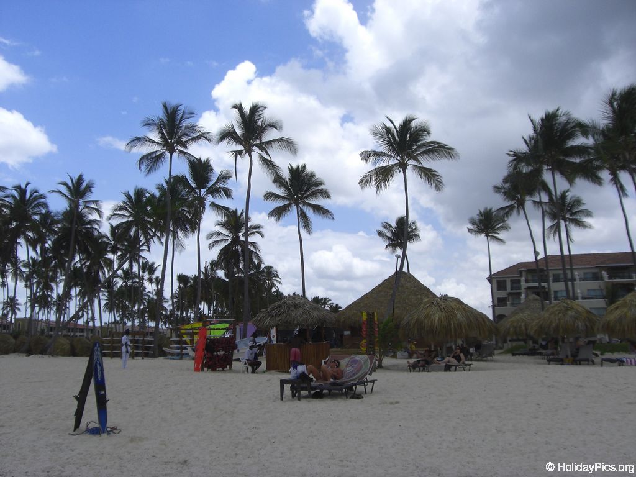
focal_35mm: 38
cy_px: 238
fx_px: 698
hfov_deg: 49.0
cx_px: 318
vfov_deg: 37.7
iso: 64
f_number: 8
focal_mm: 6.2
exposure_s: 1/200
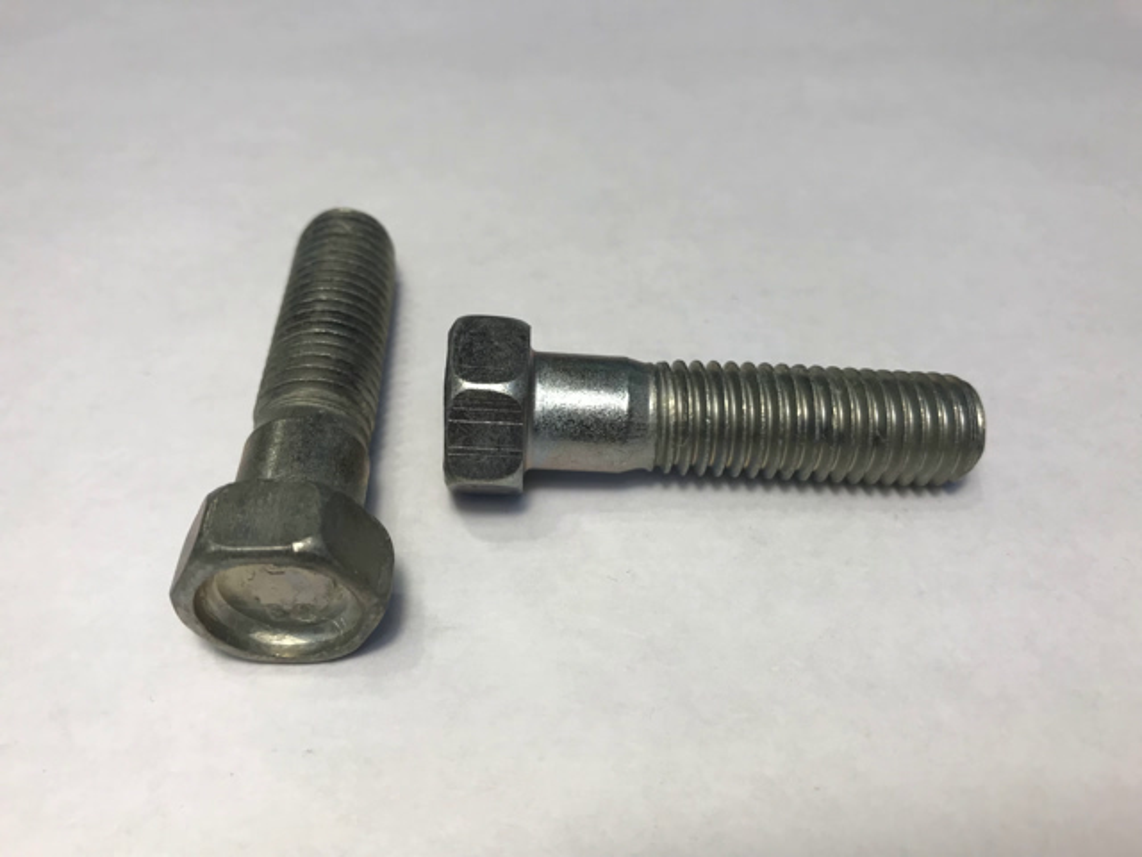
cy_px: 428
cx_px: 571
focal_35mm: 28
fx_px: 924
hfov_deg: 63.4
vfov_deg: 49.7
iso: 40
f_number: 1.8
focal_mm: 3.99
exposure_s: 1/100
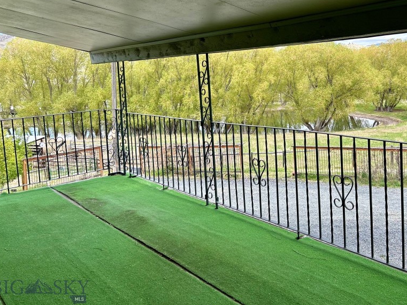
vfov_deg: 40.3
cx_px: 259
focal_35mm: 35
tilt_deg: -4.7
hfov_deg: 52.0
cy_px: 105
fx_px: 412
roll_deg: +2.6
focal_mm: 5.7
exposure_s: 1/827
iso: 50
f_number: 1.5
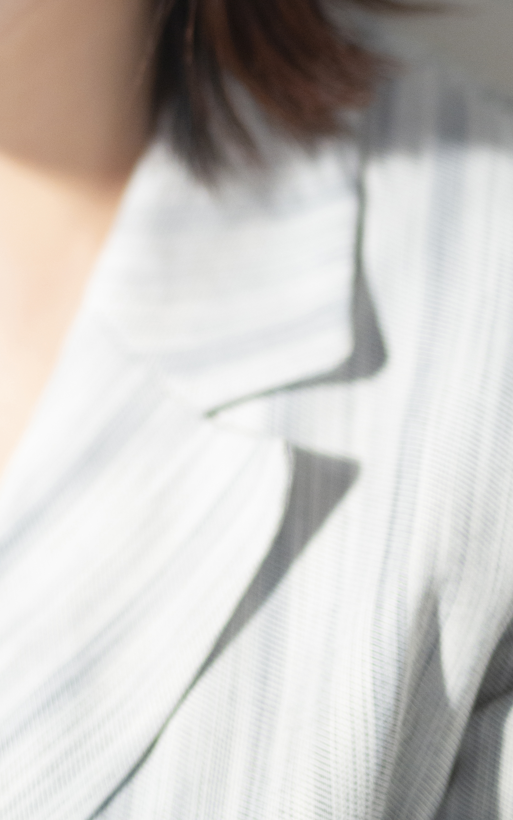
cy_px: 49
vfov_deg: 16.3
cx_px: -97
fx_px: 2819
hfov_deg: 10.2
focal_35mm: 126
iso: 800
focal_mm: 50
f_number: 1.4
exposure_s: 1/200
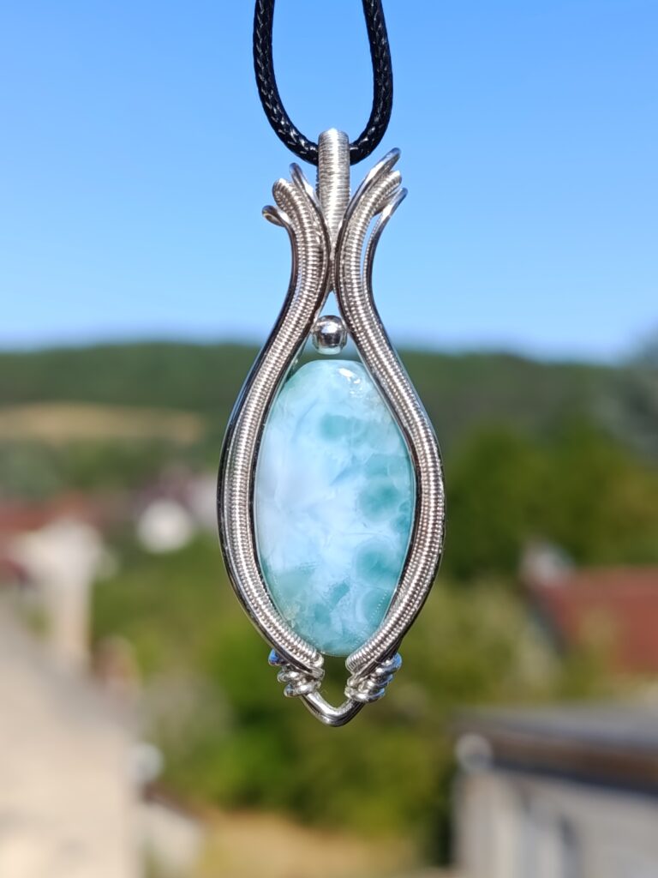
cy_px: 439
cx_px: 329
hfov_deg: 30.3
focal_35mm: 48
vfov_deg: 39.7
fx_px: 1217
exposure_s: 1/483
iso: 51
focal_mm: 5.24
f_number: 1.7
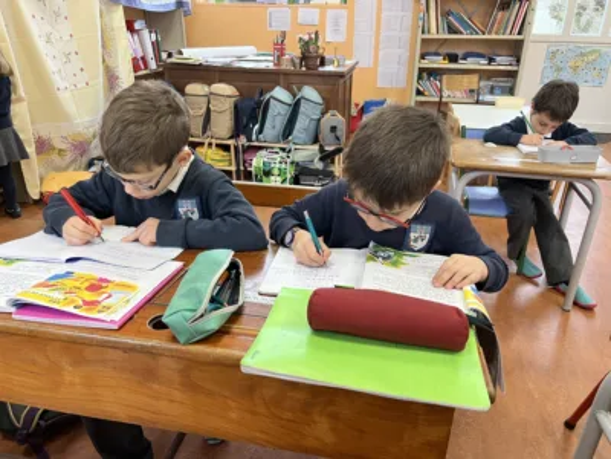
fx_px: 459
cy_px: 230
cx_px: 306
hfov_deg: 67.3
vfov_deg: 53.1
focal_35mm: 26
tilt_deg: -25.0
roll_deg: -0.5
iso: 125
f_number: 1.5
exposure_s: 1/61
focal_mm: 5.7
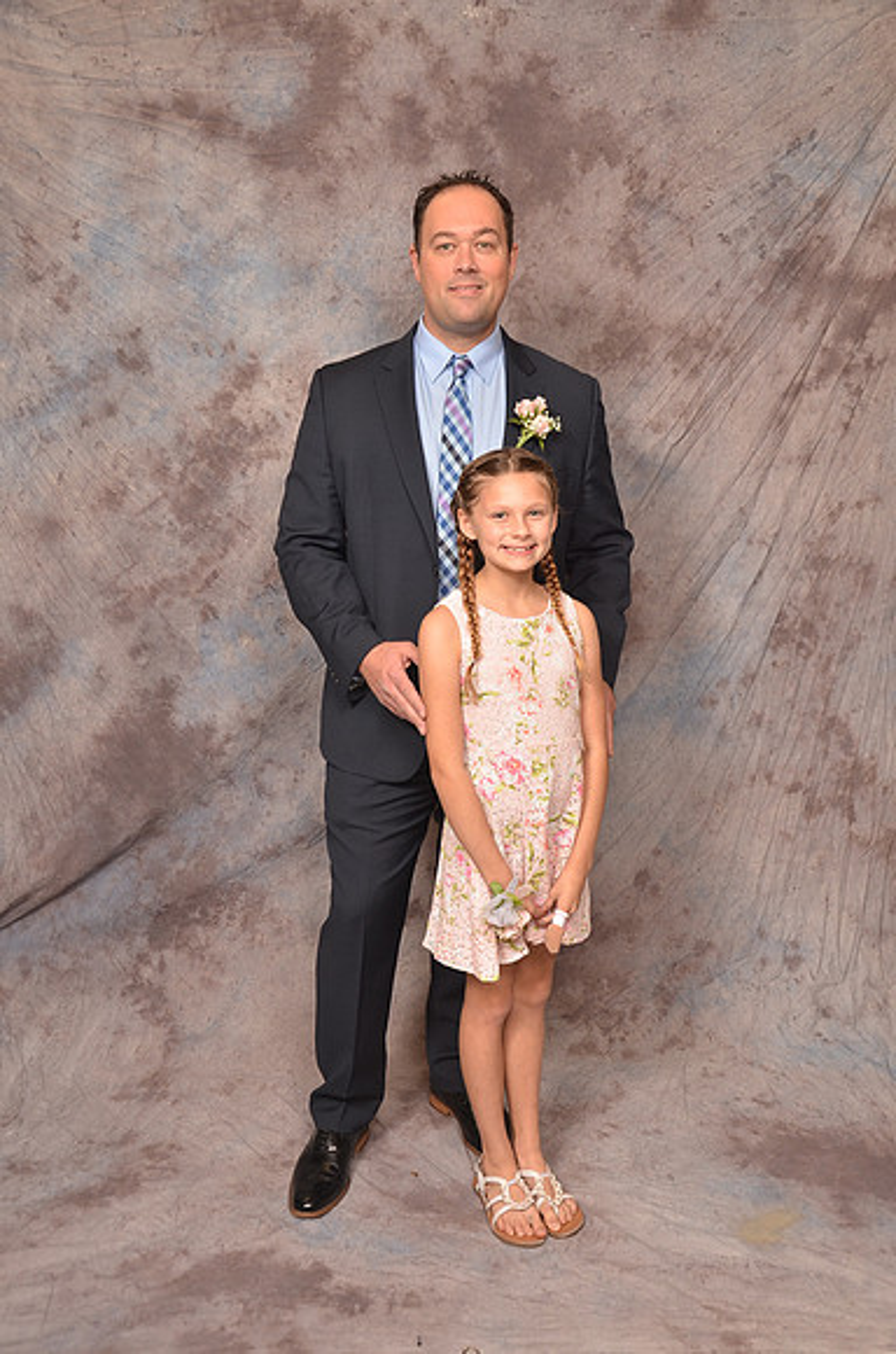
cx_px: 448
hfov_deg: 36.7
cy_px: 677
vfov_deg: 53.2
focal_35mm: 36
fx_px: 1350
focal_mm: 24
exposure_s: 1/60
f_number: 5.6
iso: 200
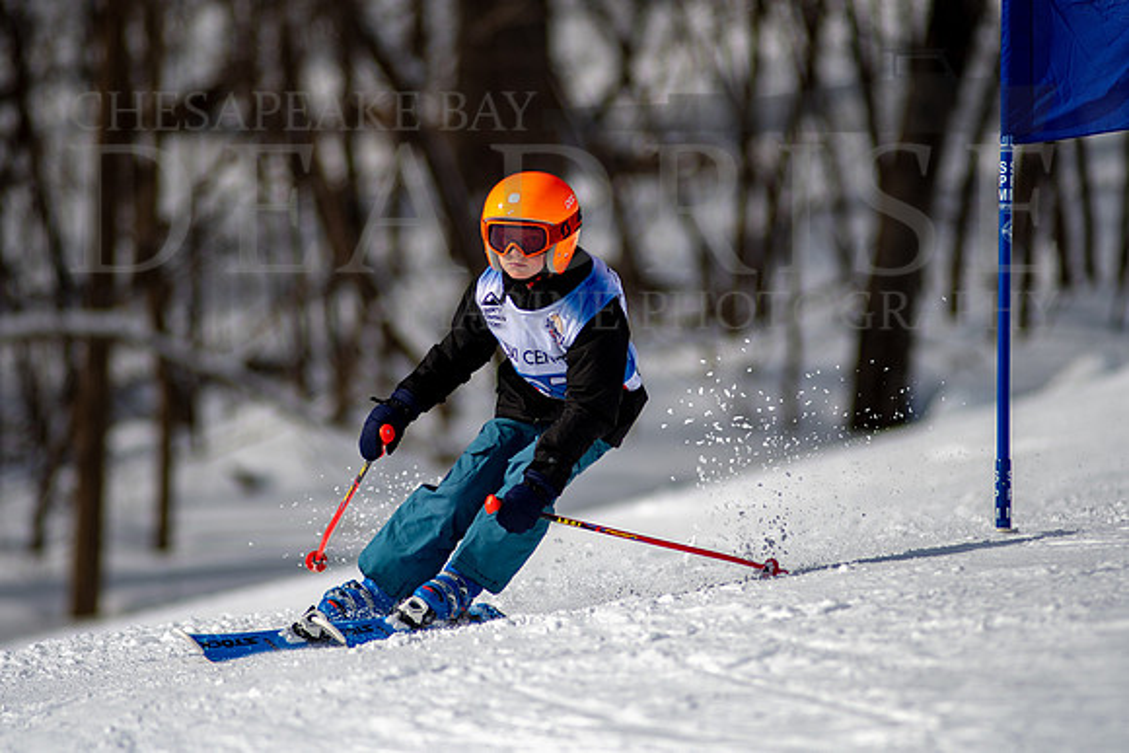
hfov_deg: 4.6
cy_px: 376
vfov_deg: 3.1
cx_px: 564
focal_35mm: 450
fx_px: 14115
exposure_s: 1/6400
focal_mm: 300
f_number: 2.8
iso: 100
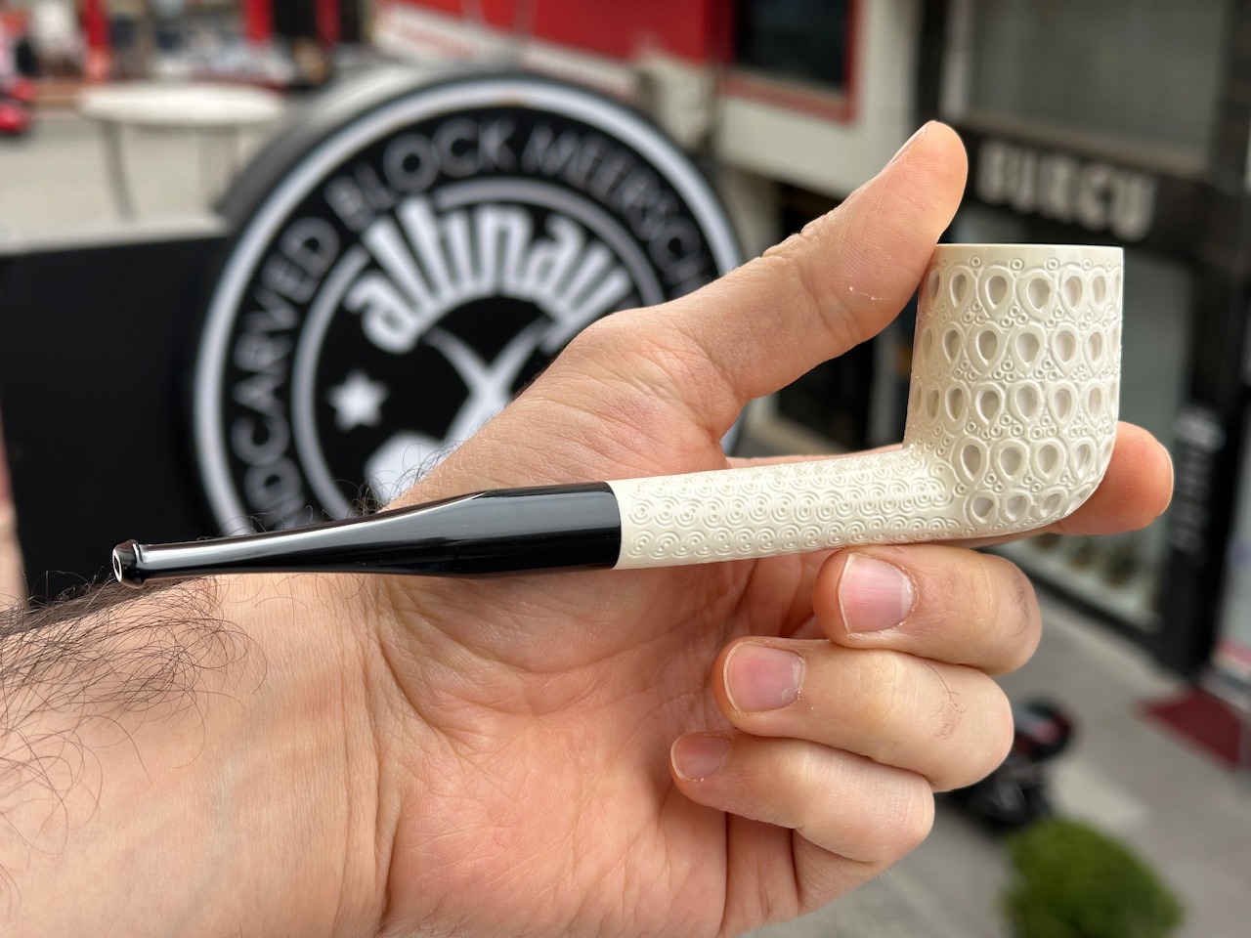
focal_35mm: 48
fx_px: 1735
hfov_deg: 39.7
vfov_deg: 30.3
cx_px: 626
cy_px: 469
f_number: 1.78
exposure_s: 1/217
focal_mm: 6.86
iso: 50
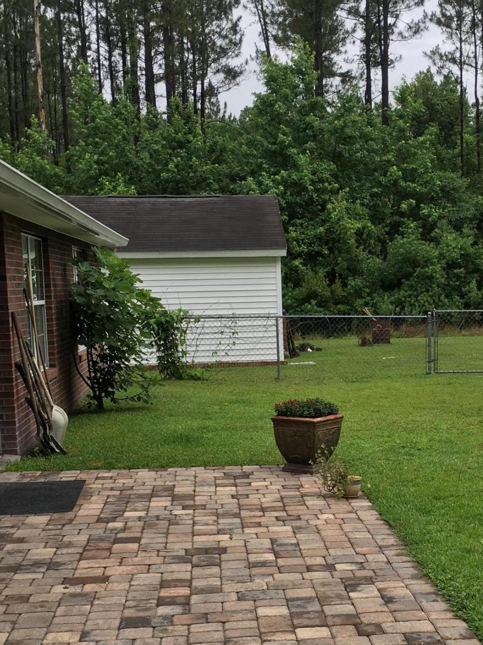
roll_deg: +0.8
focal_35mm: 55
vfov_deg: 34.6
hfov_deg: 26.0
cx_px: 394
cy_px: 435
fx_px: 1023
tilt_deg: -7.1
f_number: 2.2
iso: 25
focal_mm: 4.15
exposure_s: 1/635
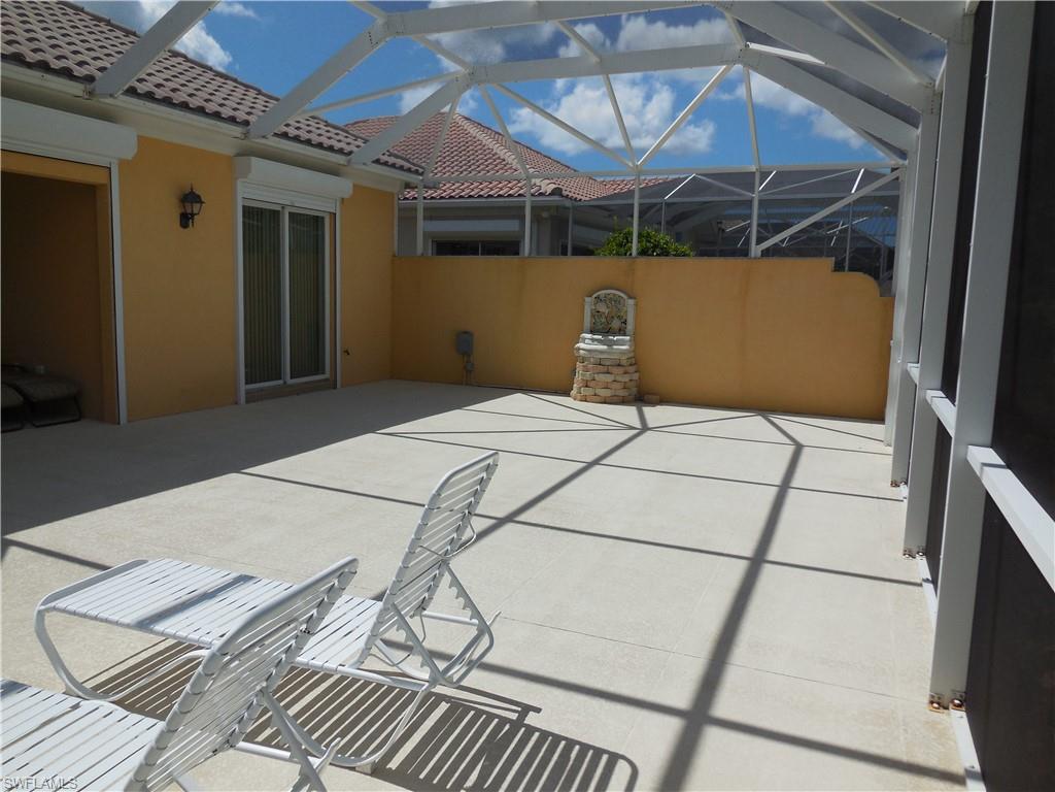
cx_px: 528
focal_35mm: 25
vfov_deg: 54.9
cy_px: 396
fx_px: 762
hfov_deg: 69.4
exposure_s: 1/800
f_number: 6.2
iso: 125
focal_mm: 4.5
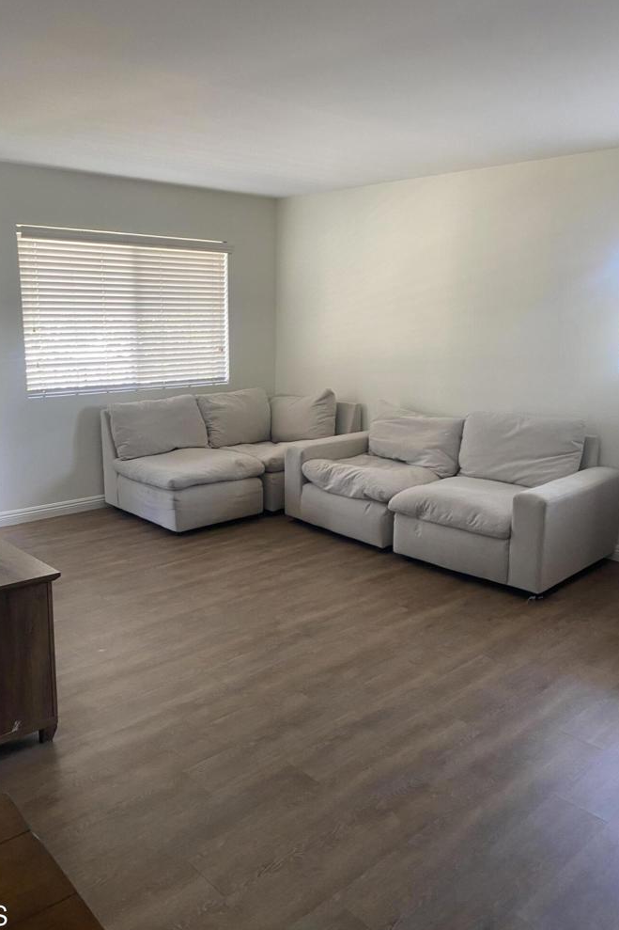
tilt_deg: -11.3
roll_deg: +1.2
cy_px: 479
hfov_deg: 46.3
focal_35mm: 28
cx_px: 272
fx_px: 722
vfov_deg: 65.5
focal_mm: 4.25
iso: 125
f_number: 1.8
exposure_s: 1/81
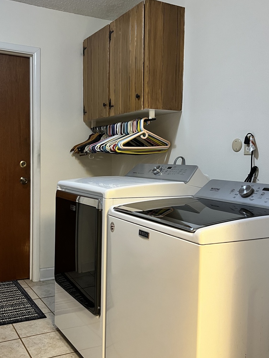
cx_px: 117
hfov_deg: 38.6
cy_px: 176
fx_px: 383
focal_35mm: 37
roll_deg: -1.2
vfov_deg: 50.1
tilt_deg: -3.2
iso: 400
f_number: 1.5
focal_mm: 5.7
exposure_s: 1/60
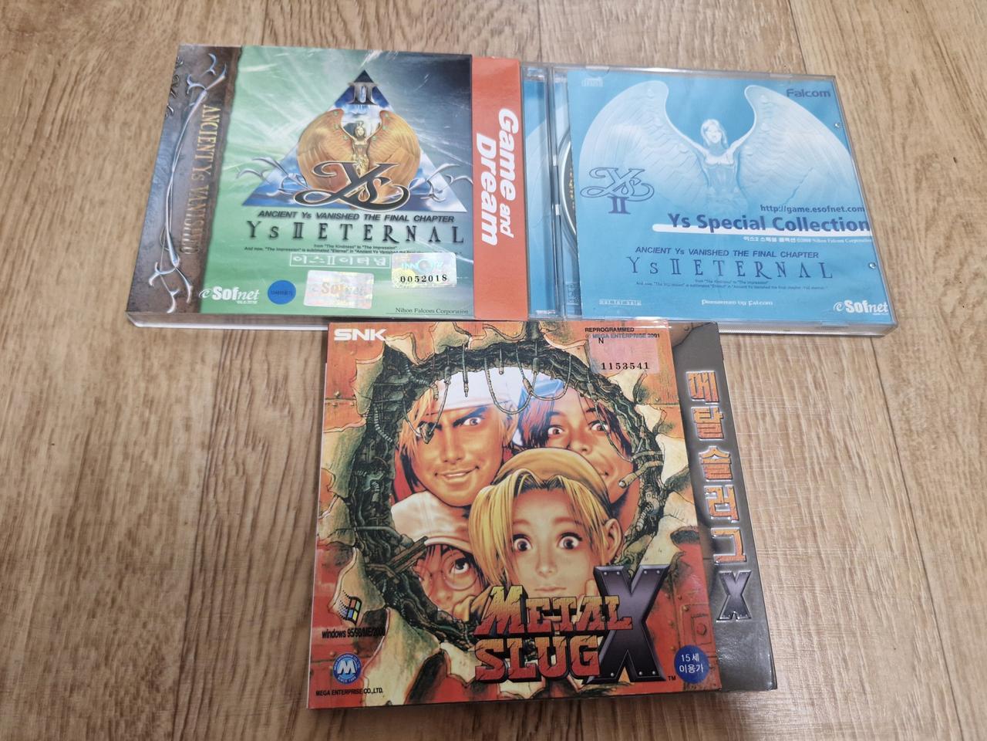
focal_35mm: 23
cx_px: 494
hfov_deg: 73.9
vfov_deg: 58.9
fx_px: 656
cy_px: 370
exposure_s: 1/120
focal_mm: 5.54
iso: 640
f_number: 1.8
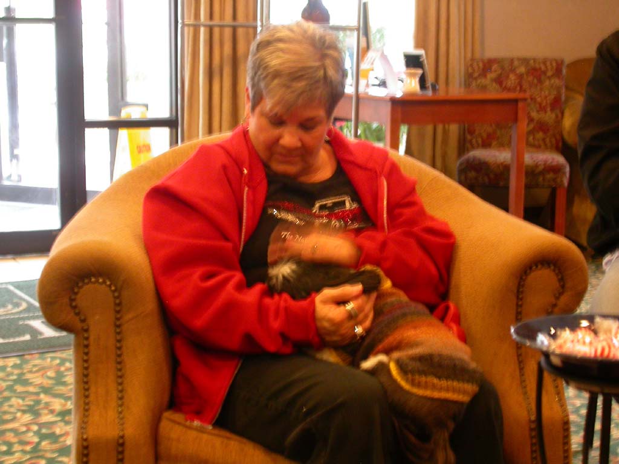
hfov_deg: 27.8
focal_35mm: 70
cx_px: 310
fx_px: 1252
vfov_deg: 21.0
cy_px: 232
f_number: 3.3
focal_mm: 14.6
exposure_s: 1/3.2
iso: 197
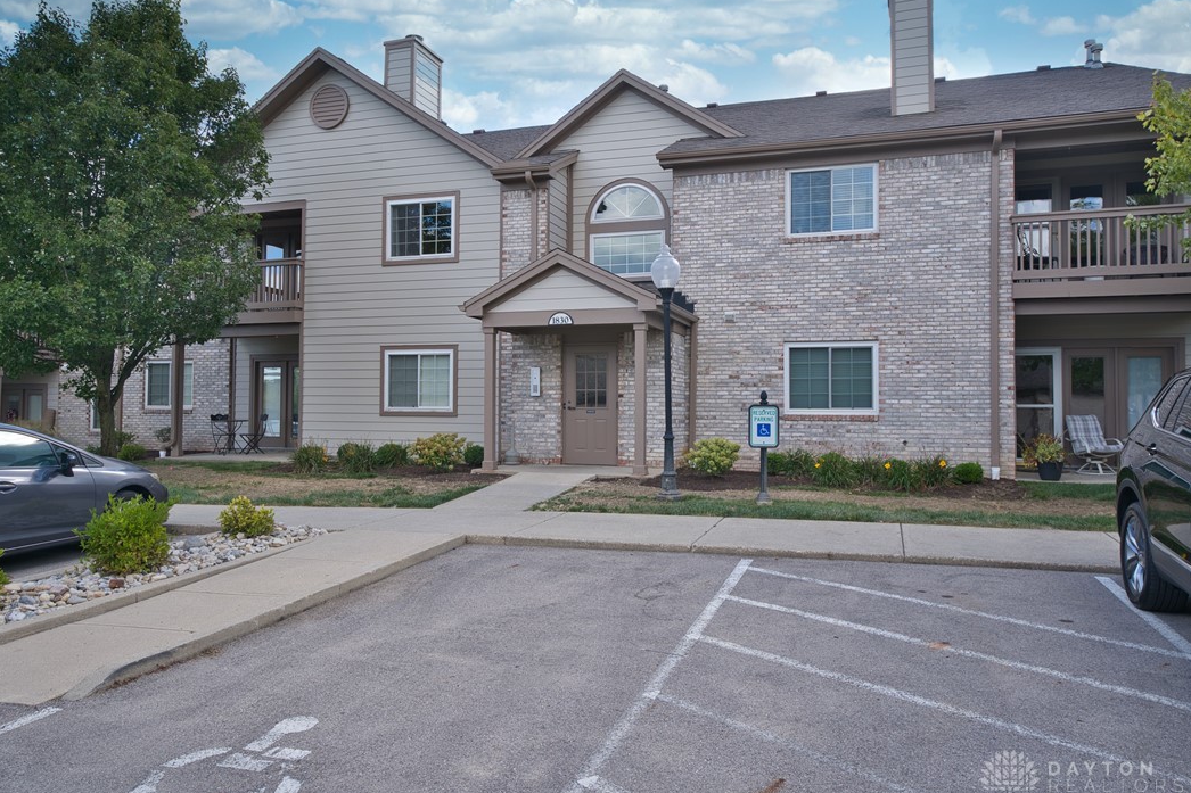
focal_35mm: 27
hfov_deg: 67.4
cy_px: 390
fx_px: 893
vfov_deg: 47.9
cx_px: 577
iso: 100
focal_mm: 26
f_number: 10
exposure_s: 1/40
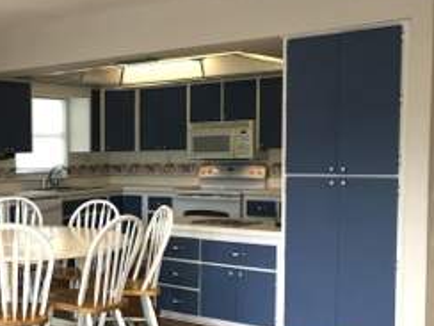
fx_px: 690
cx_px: 21
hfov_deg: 32.7
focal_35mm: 55
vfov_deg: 26.4
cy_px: 210
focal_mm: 3.99
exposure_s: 1/120
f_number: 1.8
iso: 40
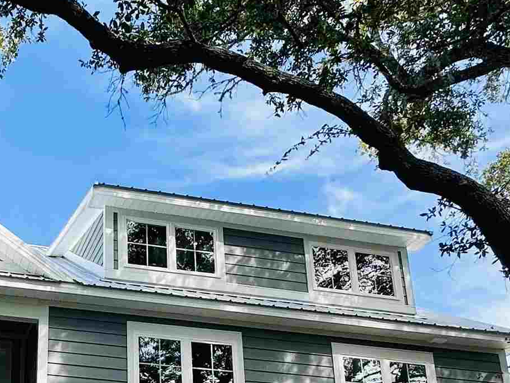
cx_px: 59
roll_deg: -1.1
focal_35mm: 47
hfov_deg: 38.0
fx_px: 692
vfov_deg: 28.3
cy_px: 415
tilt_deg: +16.2
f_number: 2.2
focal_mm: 2.22
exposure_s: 1/437
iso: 40
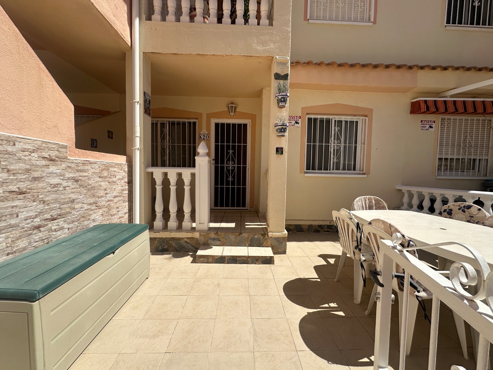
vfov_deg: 85.7
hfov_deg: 102.1
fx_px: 199
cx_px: 246
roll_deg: -1.2
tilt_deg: -3.4
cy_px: 185
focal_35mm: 14
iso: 50
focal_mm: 2.22
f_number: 2.2
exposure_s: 1/3861
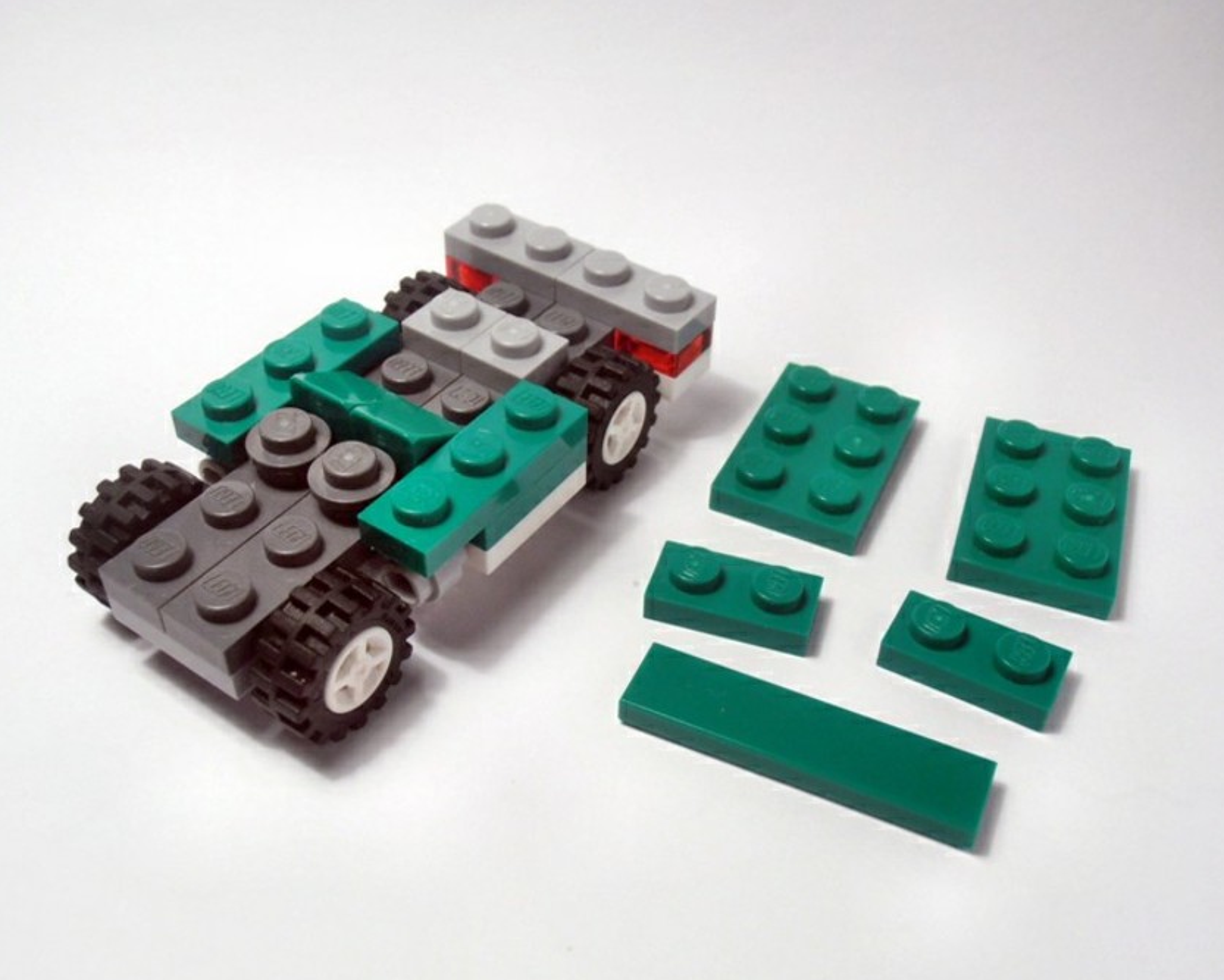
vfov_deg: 38.2
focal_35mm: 39
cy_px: 493
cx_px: 601
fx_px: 1413
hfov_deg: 46.8
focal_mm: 6.61
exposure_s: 1/60
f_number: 3.9
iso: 80
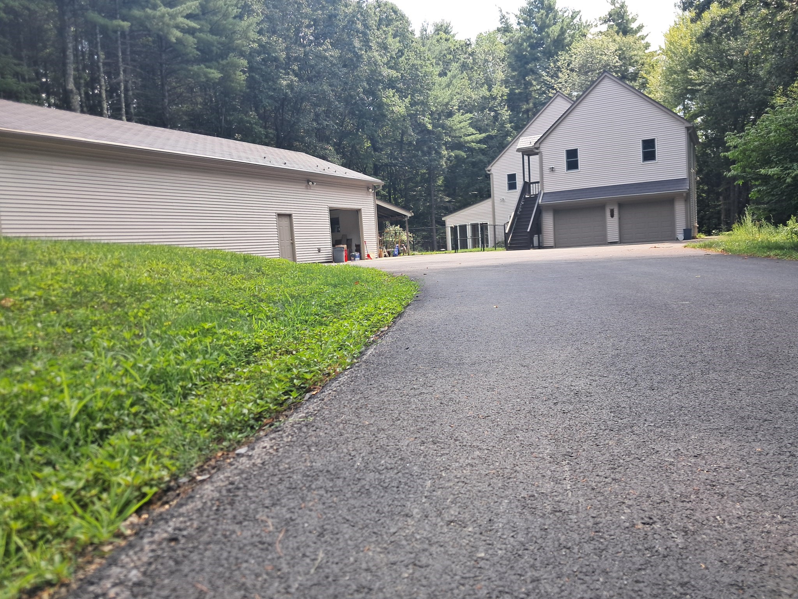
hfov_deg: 65.3
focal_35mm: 27
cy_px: 300
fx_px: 622
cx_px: 399
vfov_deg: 51.4
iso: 50
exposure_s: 1/146
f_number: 1.8
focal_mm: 4
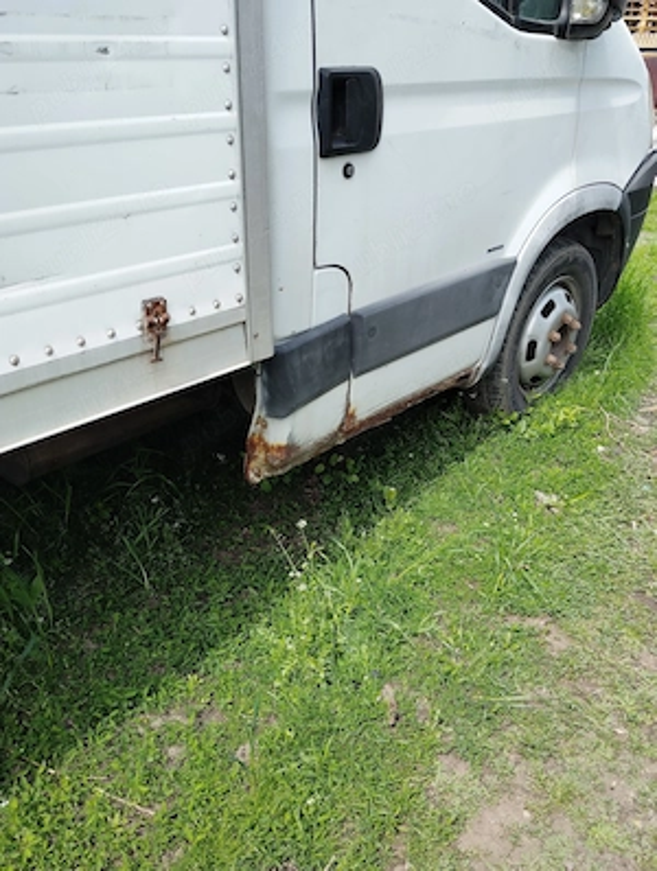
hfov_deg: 48.4
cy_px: 436
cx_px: 328
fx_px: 732
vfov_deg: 61.6
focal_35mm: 29
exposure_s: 1/202
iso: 50
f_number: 1.8
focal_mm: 4.25
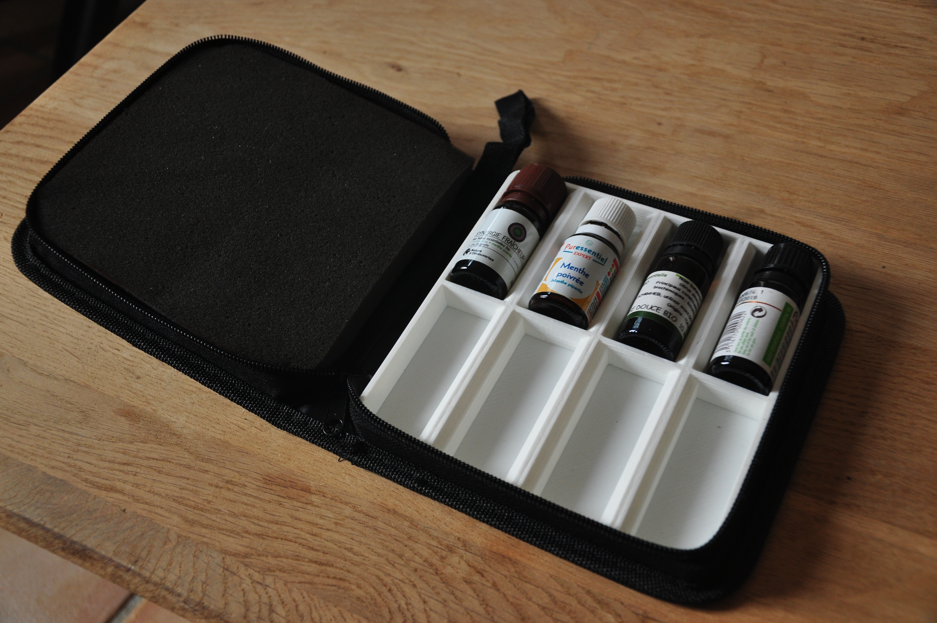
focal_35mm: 38
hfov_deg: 51.3
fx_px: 975
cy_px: 312
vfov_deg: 35.4
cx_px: 468
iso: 400
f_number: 4
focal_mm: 25
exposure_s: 1/13
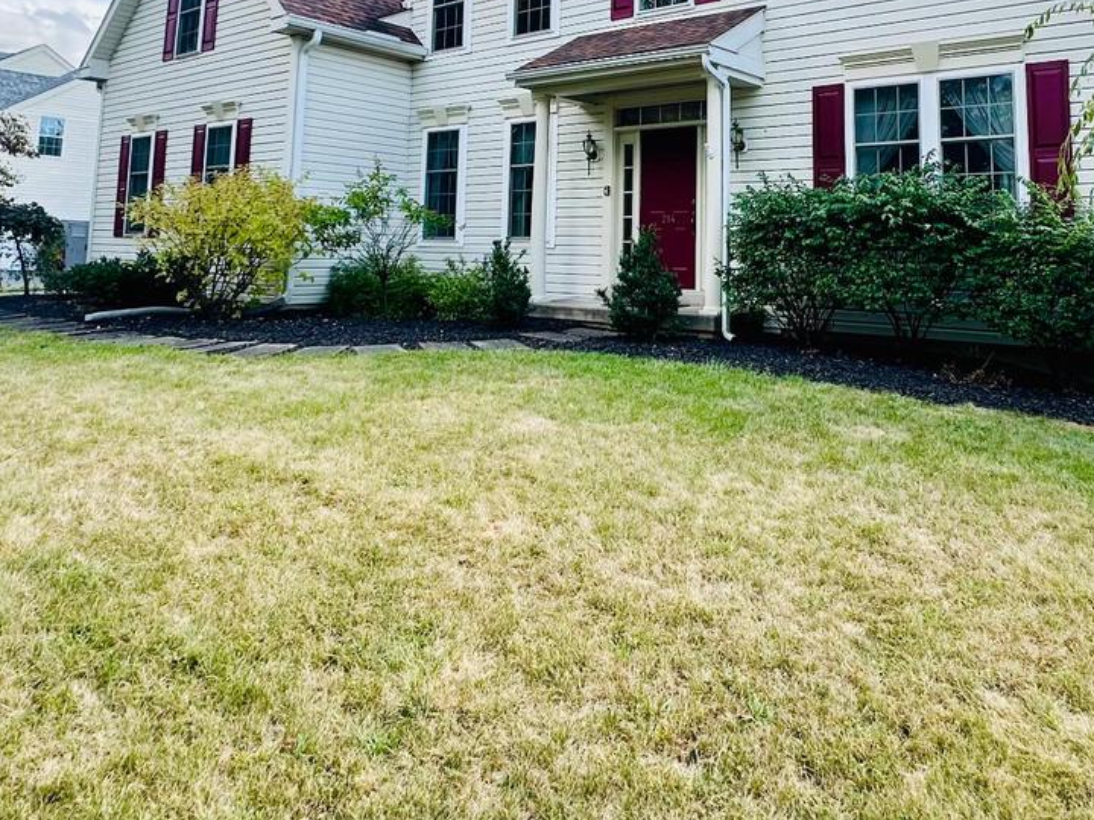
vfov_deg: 46.6
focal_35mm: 28
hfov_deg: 63.1
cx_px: 632
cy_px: 144
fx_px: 885
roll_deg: -0.9
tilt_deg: +7.3
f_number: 2.2
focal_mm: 2.22
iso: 40
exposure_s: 1/344
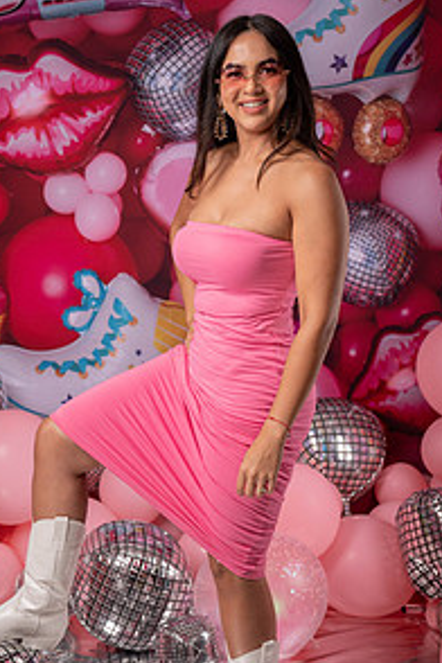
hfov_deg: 18.9
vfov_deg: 28.0
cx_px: 142
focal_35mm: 72
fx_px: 1326
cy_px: 399
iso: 250
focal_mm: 47
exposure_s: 1/125
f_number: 6.3
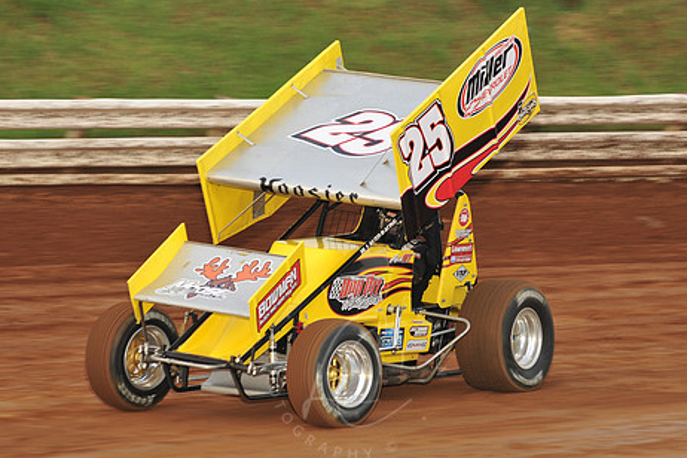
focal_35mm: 182
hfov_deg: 11.3
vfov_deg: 7.5
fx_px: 3473
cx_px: 355
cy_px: 232
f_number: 7.1
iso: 800
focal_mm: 145
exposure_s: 1/320
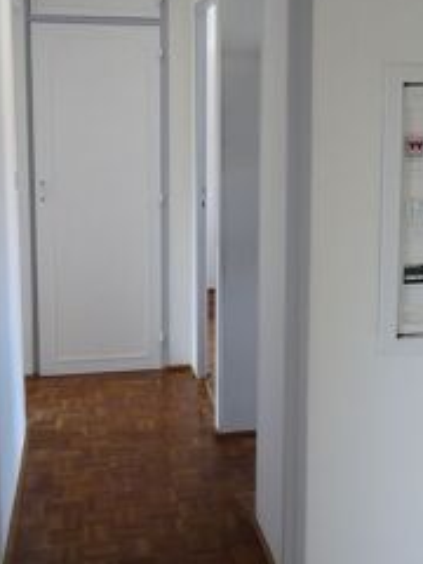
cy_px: 203
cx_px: 254
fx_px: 782
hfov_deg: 30.2
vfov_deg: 39.3
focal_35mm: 48
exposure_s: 1/30
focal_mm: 4.8
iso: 200
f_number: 2.8
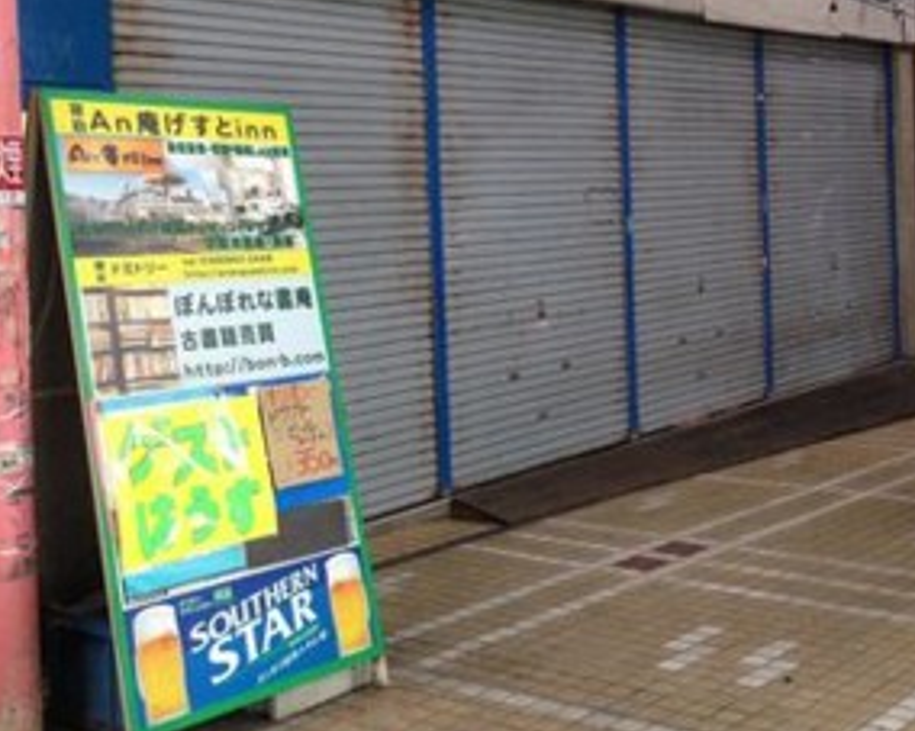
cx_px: 561
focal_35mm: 51
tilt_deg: -0.6
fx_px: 1381
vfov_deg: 29.3
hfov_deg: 36.5
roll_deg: +0.6
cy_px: 200
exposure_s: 1/20
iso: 160
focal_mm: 4.12
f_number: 2.4
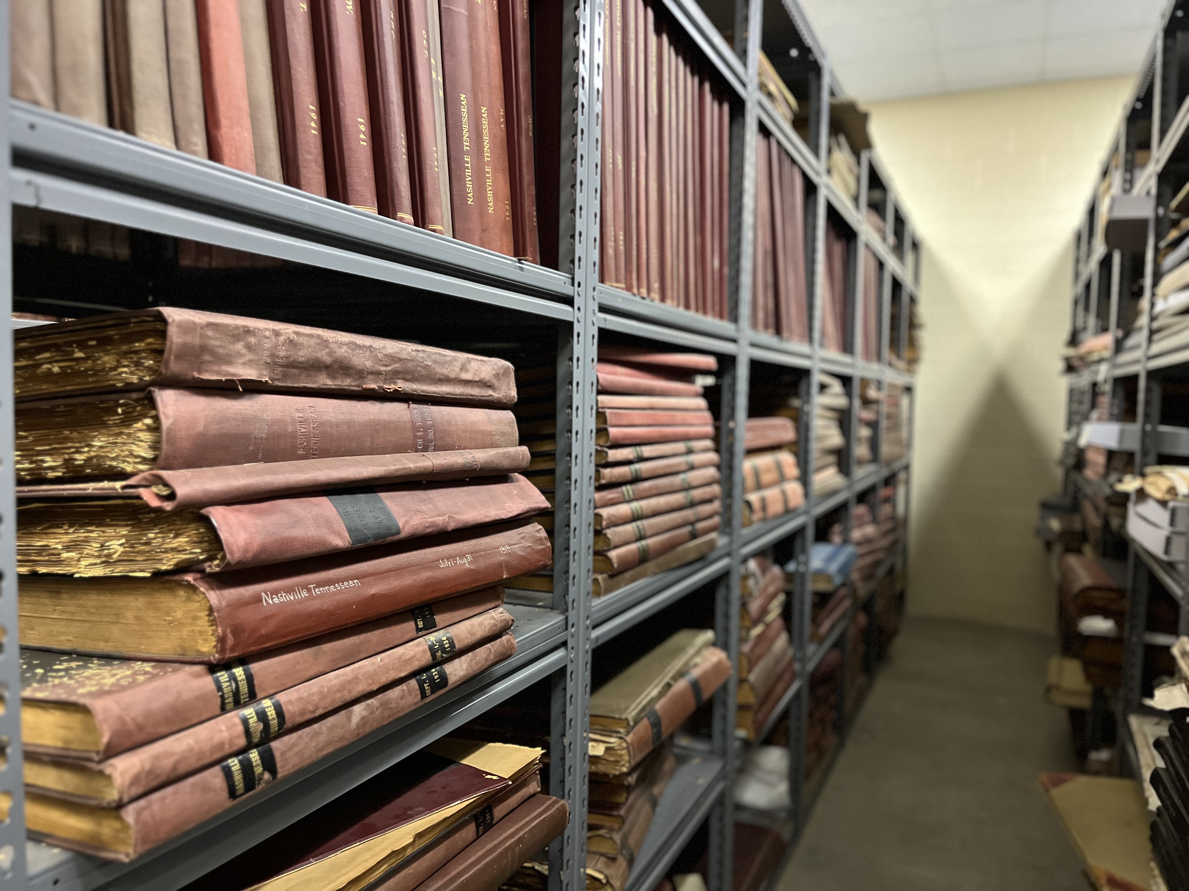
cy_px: 446
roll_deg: -0.7
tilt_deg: -3.7
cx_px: 594
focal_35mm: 26
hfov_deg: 67.3
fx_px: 893
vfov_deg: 53.1
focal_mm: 5.1
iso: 500
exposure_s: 1/30
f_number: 1.6
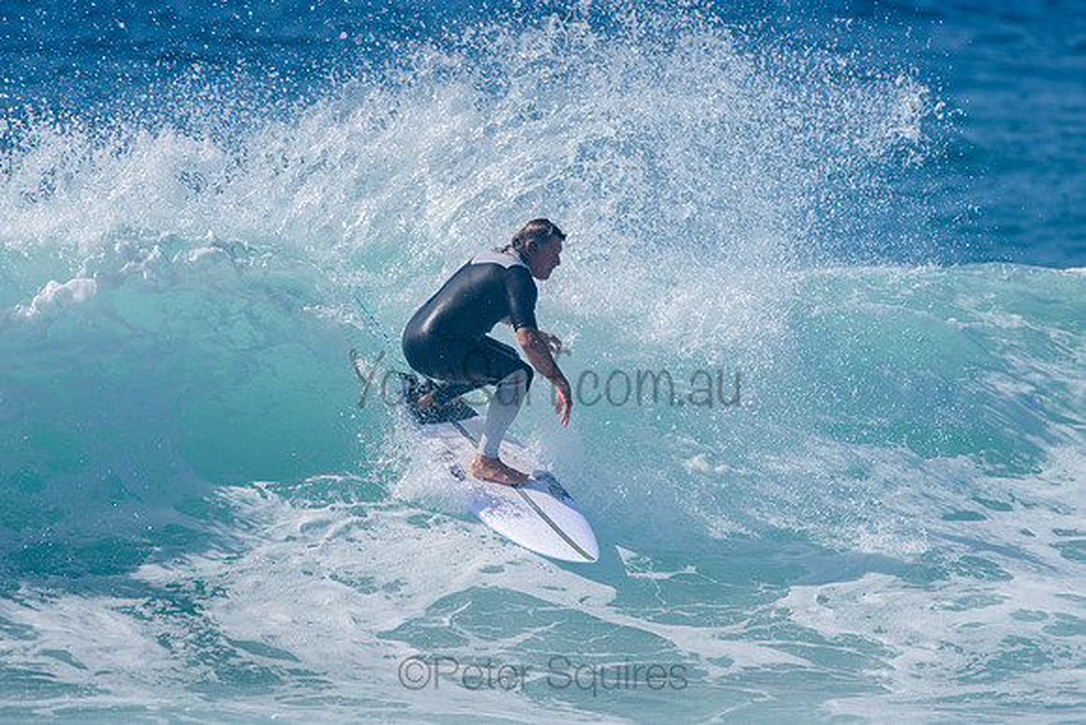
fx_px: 16259
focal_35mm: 539
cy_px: 341
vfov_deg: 2.6
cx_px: 501
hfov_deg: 3.8
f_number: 5.6
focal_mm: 500
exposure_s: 1/2000
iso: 125
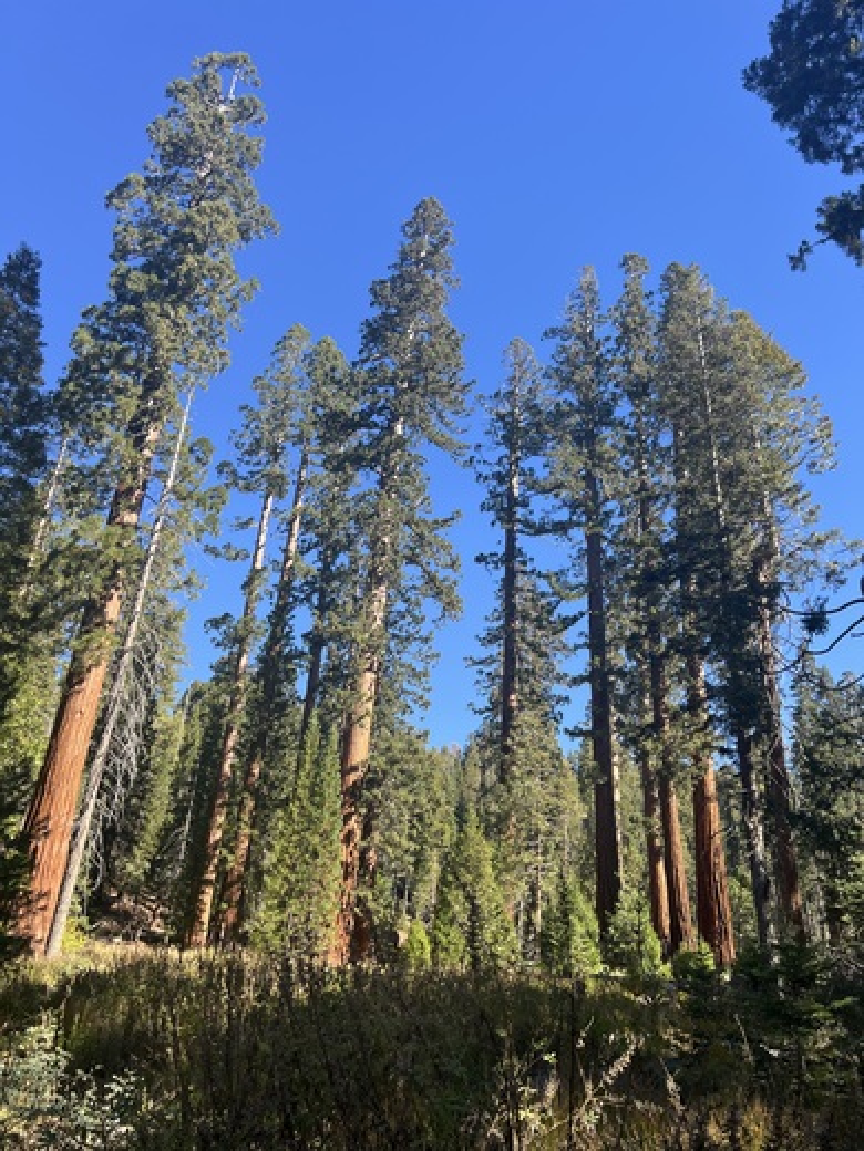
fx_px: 865
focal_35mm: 26
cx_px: 432
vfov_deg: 67.3
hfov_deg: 53.1
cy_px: 576
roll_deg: -3.7
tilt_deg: +26.8
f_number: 1.5
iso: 50
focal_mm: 5.7
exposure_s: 1/1100
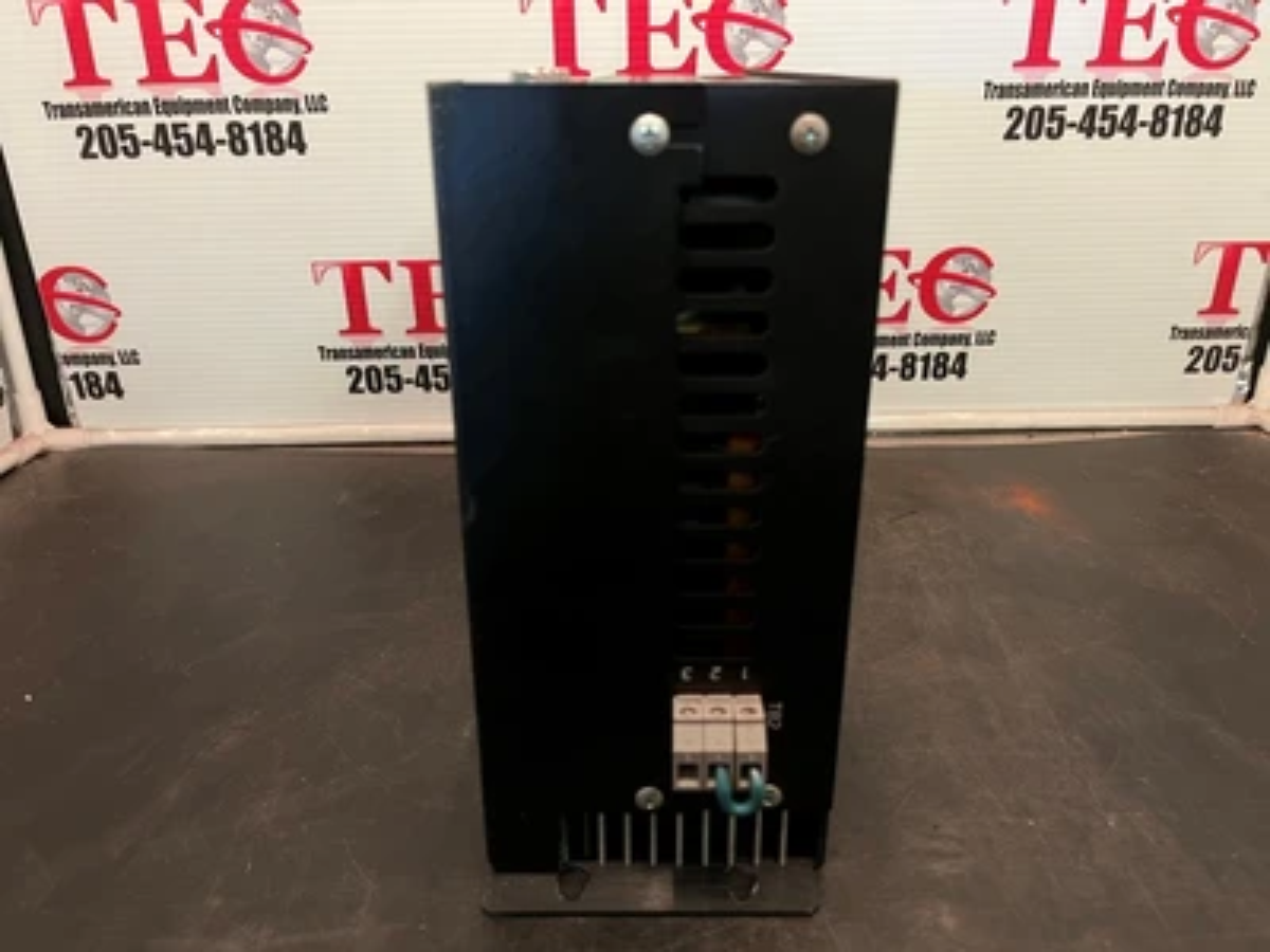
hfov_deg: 67.3
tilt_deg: -23.3
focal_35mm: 26
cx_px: 635
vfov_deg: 53.1
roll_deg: +1.4
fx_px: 954
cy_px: 476
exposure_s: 1/59
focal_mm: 5.1
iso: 320
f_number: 1.6
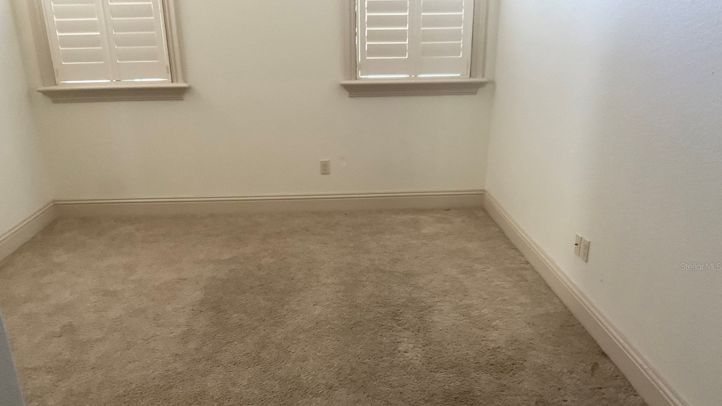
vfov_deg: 36.4
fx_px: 613
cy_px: 266
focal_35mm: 32
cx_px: 358
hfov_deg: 61.0
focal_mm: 3
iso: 250
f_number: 1.8
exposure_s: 1/30
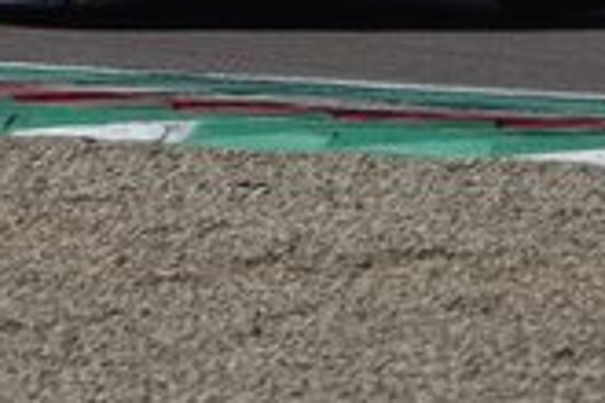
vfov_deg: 0.9
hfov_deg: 1.4
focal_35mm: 1513
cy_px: -70
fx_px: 25425
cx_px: 253
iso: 100
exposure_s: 1/800
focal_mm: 203.2
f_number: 5.6
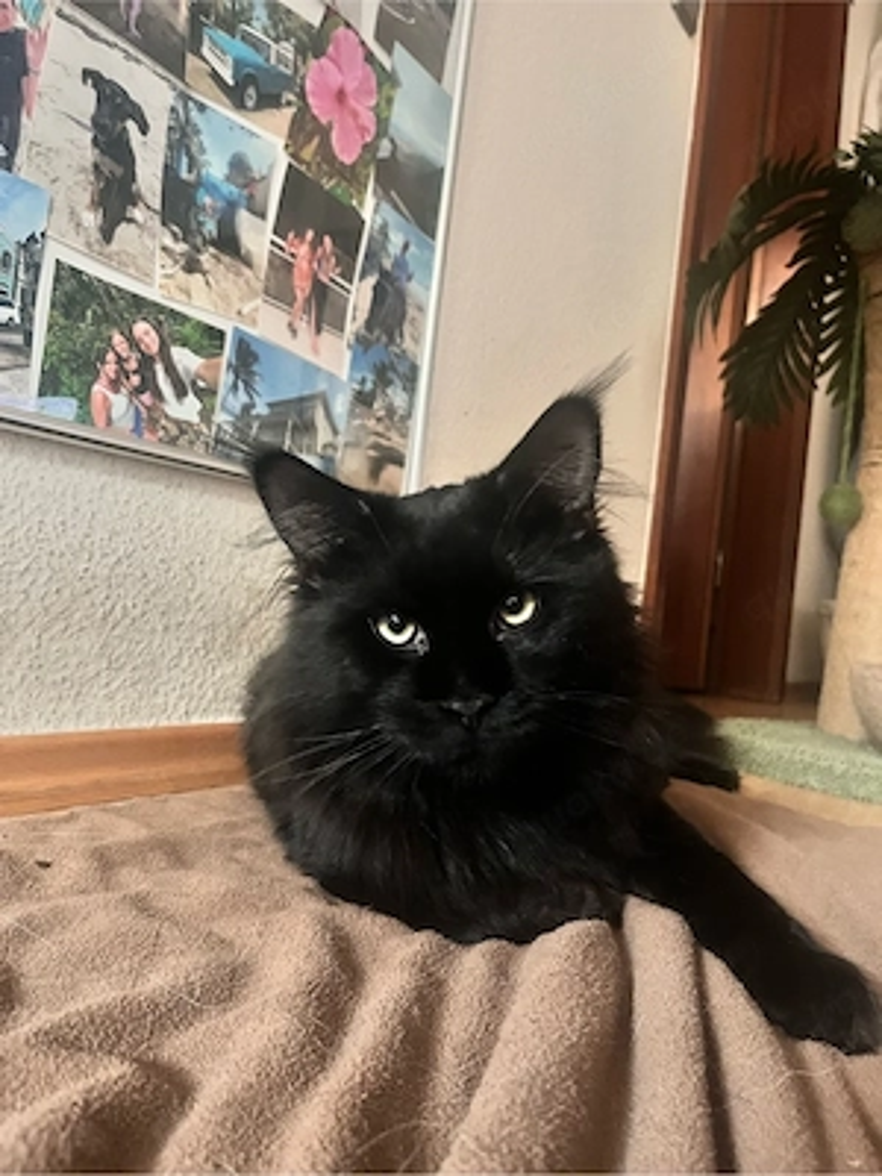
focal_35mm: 26
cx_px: 441
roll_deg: -5.4
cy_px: 588
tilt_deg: +0.5
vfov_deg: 67.3
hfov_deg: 53.1
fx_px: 883
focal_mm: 5.1
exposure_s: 1/24
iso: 1000
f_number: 1.6
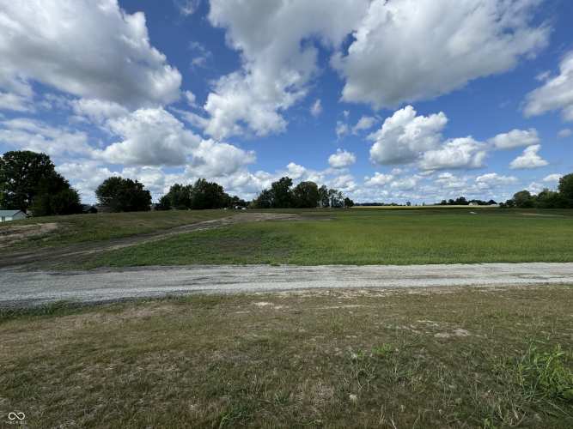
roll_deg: -0.4
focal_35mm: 14
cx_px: 286
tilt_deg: -2.1
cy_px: 214
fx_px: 232
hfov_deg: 102.1
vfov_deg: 85.7
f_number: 2.2
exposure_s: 1/2770
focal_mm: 2.22
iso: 50
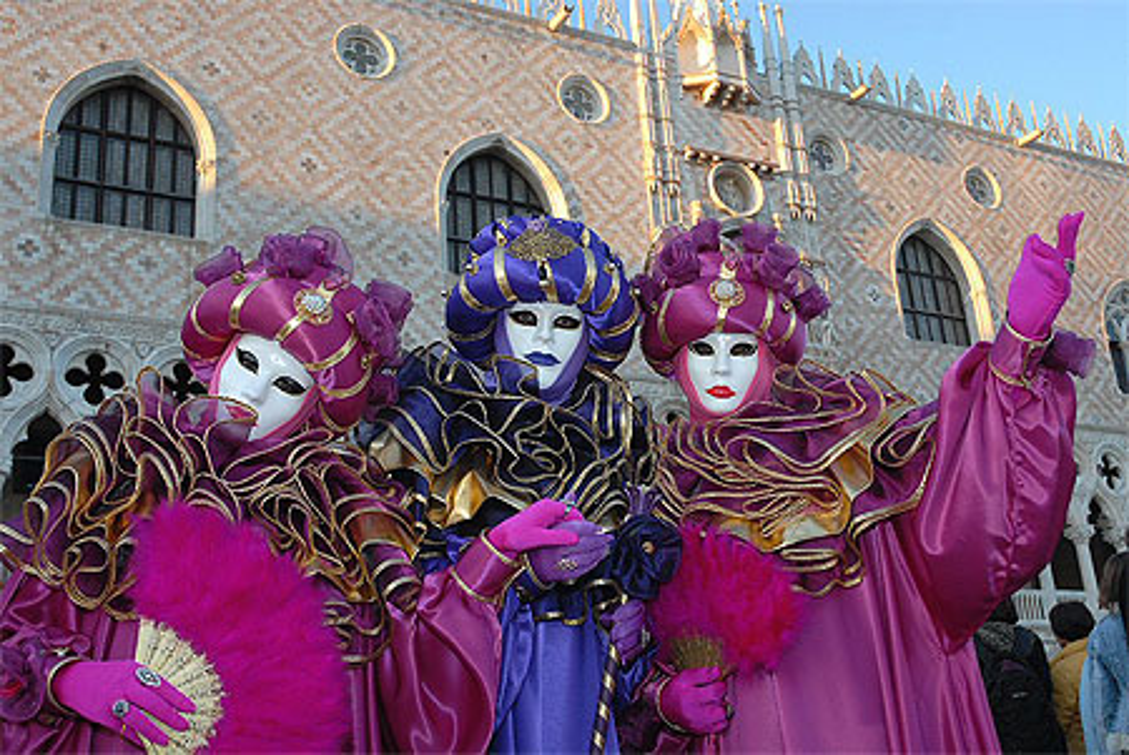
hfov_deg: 47.9
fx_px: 1271
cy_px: 378
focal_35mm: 40
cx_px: 564
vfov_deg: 33.1
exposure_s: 1/60
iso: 200
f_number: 7.1
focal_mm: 27
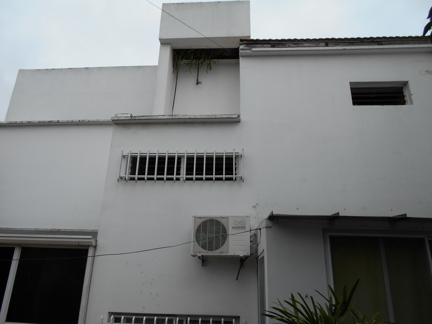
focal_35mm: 26
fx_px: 324
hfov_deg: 67.3
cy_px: 162
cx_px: 216
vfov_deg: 53.1
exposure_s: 1/1000
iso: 80
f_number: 3.2
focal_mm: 4.6
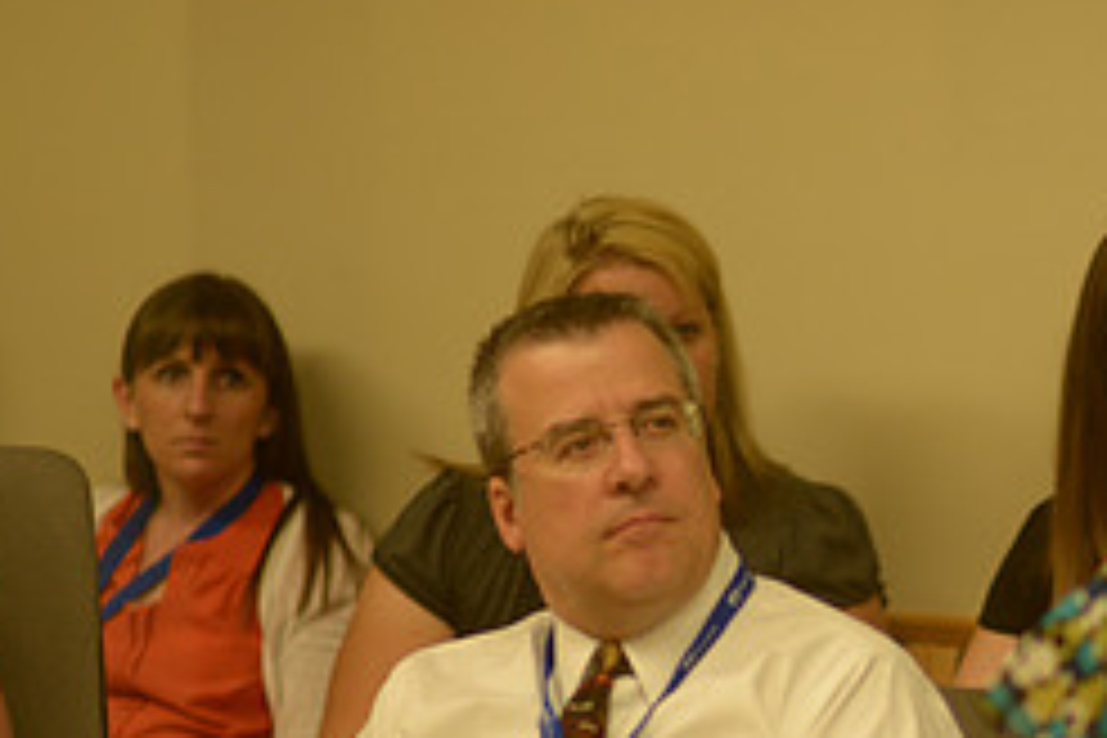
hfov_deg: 10.2
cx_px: 1130
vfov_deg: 6.8
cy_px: 772
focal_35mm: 200
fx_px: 6150
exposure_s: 1/200
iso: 400
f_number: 1.4
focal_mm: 85
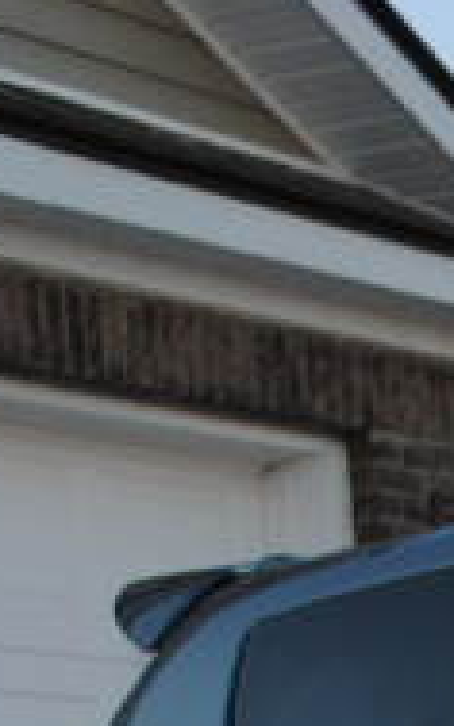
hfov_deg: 5.4
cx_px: 1726
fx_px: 4260
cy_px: 1266
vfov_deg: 9.3
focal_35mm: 215
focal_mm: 26
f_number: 5.6
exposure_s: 1/200
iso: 100
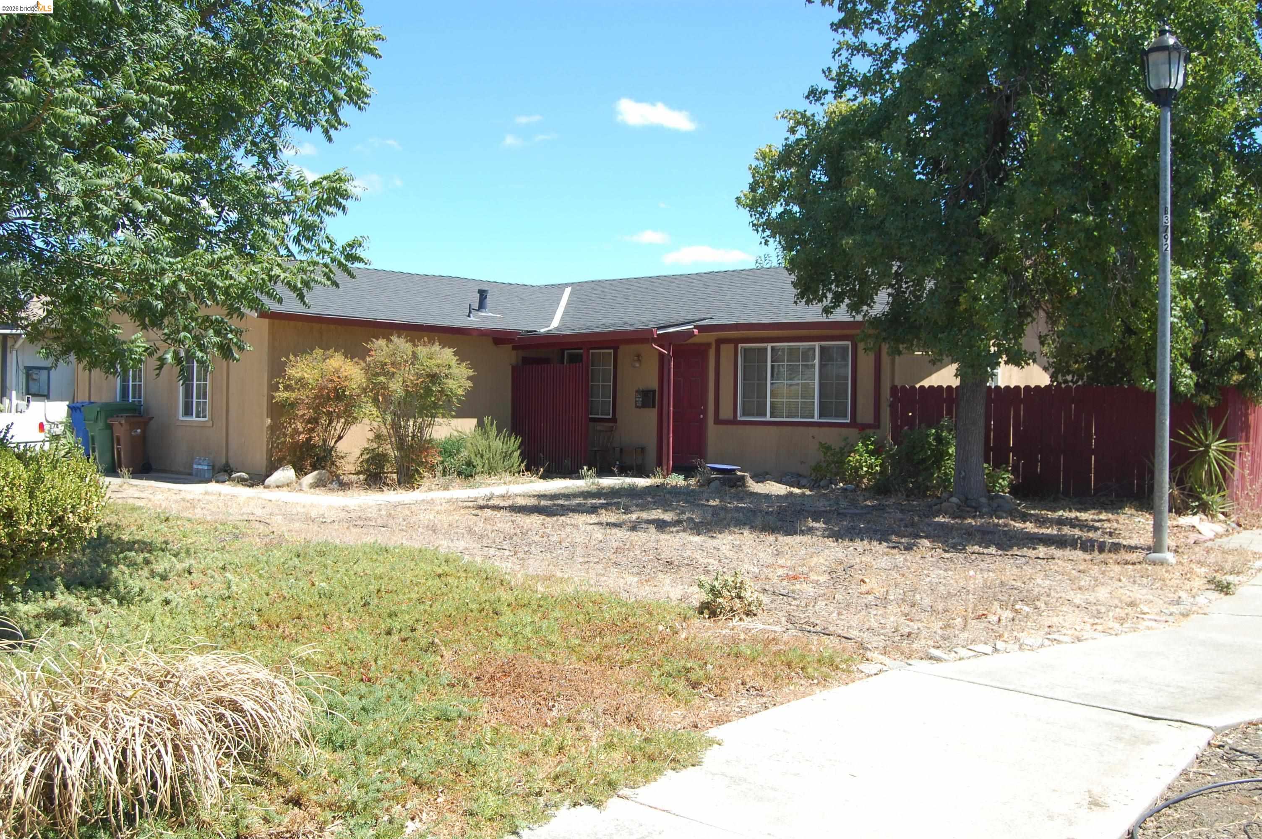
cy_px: 420
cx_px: 631
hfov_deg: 53.2
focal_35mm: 36
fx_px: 1261
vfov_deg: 36.8
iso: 200
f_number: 8
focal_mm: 24
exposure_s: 1/250
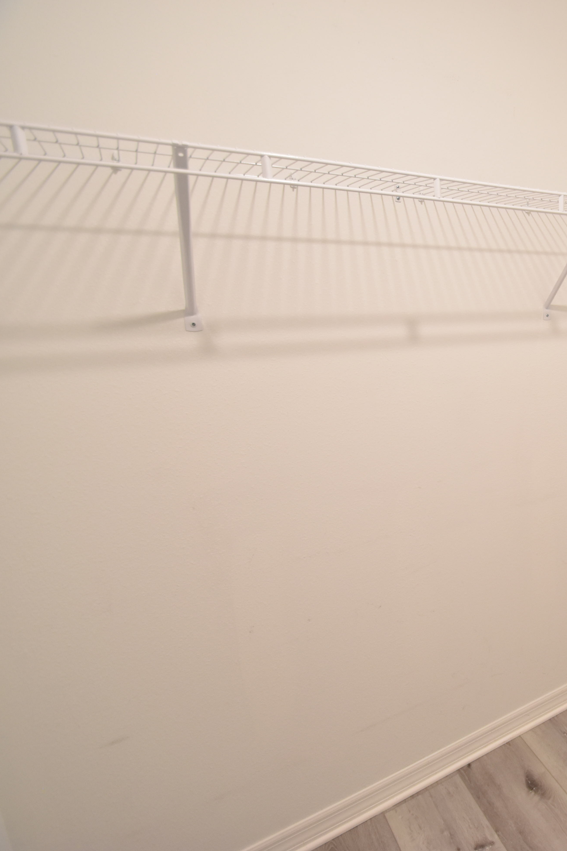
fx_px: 543
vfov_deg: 76.1
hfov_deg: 43.0
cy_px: 418
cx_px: 623
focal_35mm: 23
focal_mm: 10
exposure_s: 1/45
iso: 800
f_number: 3.5
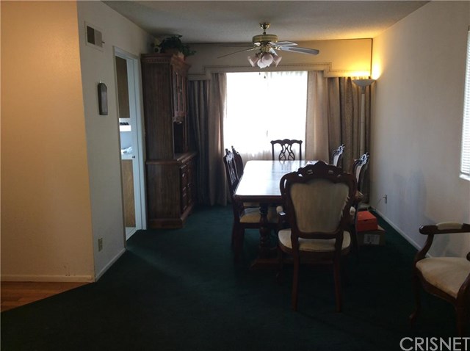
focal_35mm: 32
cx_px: 235
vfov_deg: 44.1
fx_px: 434
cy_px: 176
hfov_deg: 56.9
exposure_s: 1/24
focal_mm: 3.3
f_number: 2.4
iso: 50
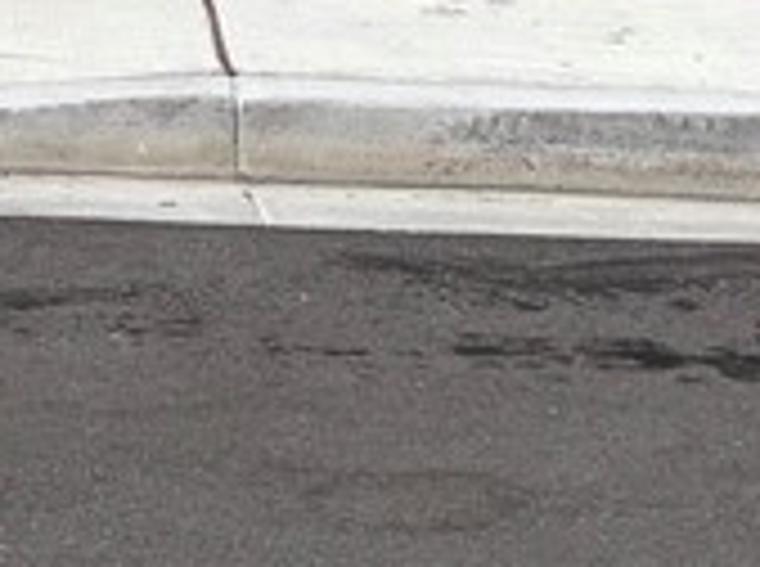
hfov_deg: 12.3
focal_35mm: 158
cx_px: -121
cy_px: -981
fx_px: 3462
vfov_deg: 8.3
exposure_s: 1/7813
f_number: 1.6
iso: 64
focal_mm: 5.96
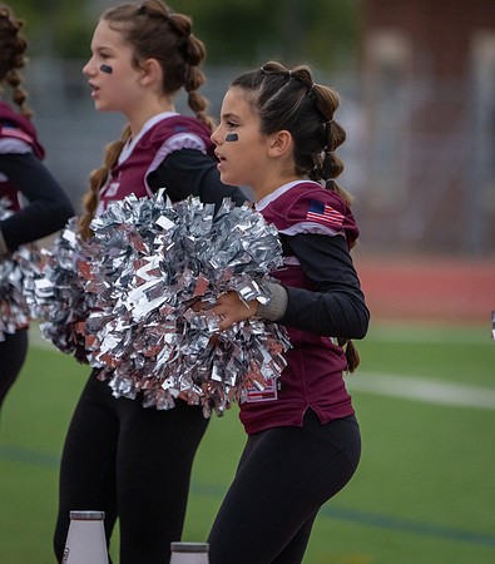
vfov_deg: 3.0
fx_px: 10897
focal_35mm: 628
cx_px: 211
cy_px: 237
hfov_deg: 2.6
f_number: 5.6
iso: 5000
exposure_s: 1/1000
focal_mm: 400
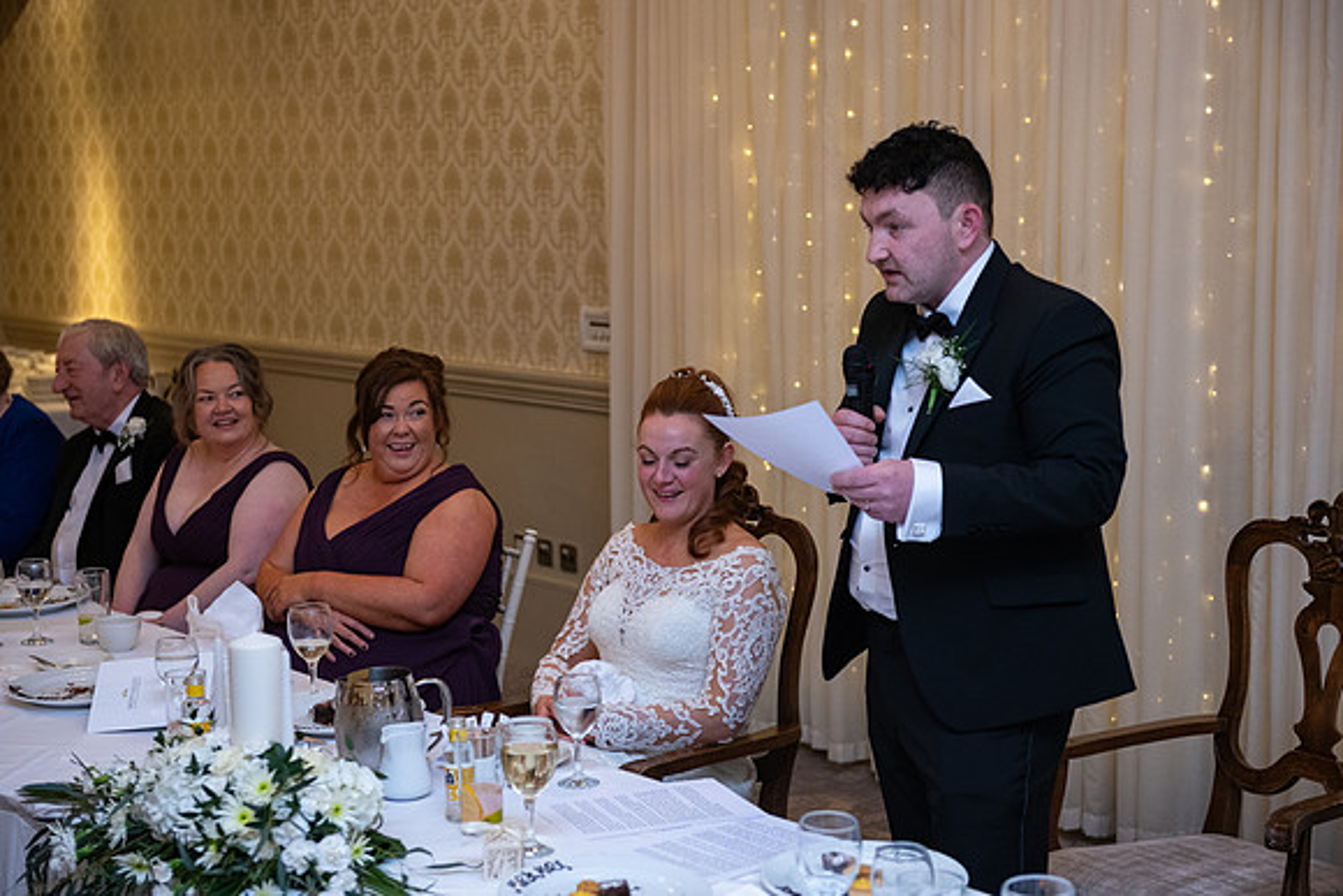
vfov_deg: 21.9
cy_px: 448
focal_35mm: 62
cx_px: 672
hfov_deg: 32.4
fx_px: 2313
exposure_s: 1/160
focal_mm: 62
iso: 1000
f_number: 3.5
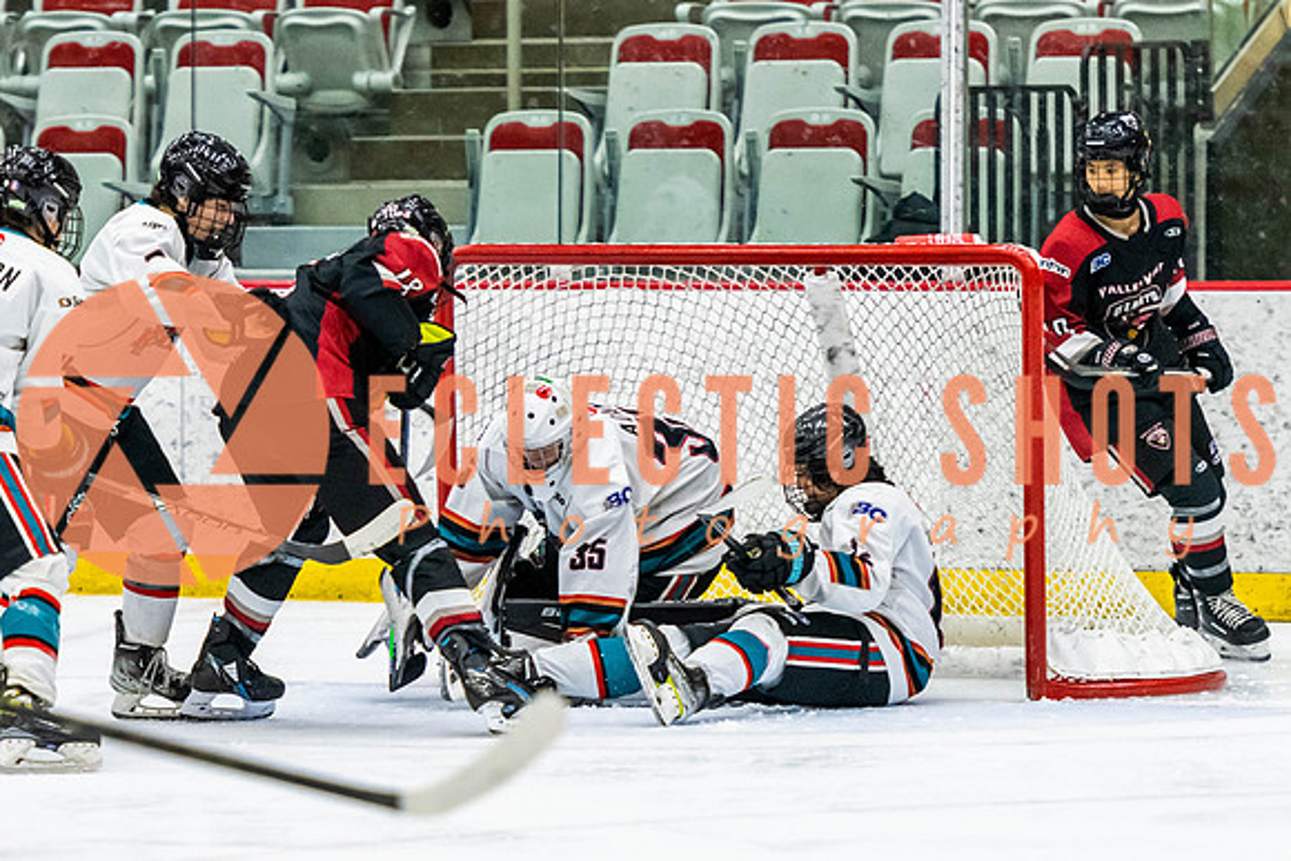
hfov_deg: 7.0
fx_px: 10552
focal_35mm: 294
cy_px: 464
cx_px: 457
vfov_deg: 4.7
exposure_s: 1/640
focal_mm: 160
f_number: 2.8
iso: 3200
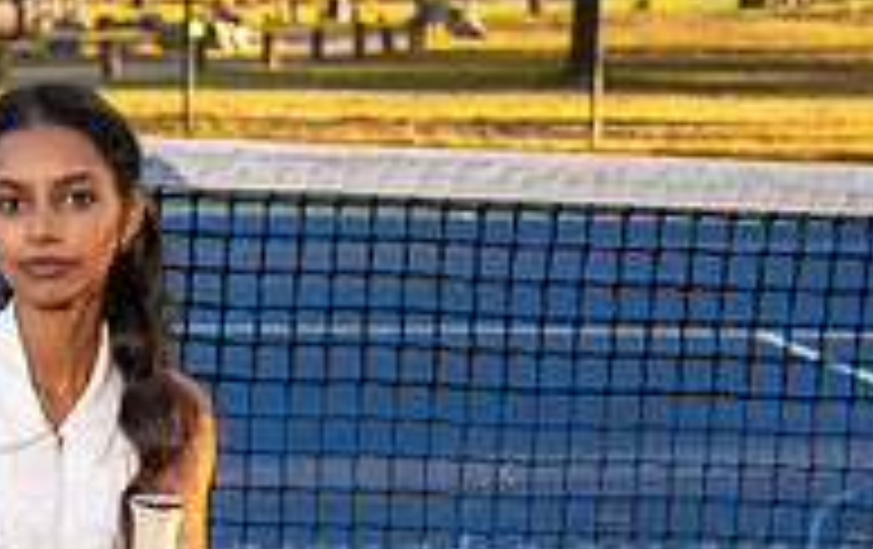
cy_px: 641
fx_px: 2765
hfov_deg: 17.6
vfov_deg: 11.1
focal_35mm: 116
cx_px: 27
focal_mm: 28
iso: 200
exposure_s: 1/320
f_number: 2.8
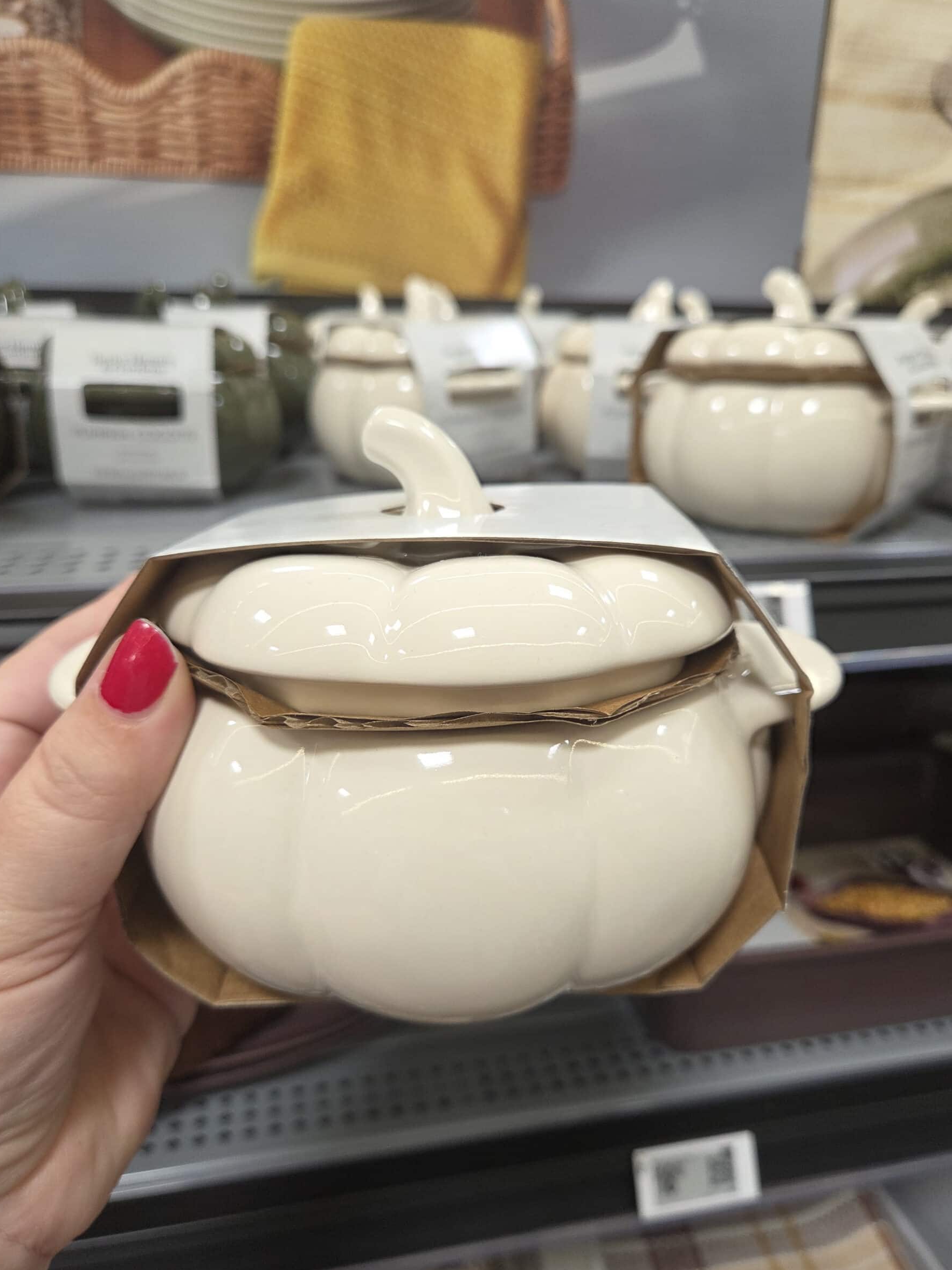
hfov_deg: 54.9
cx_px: 486
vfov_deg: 69.3
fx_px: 917
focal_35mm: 25
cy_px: 677
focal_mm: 5.4
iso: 125
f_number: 1.8
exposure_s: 1/180
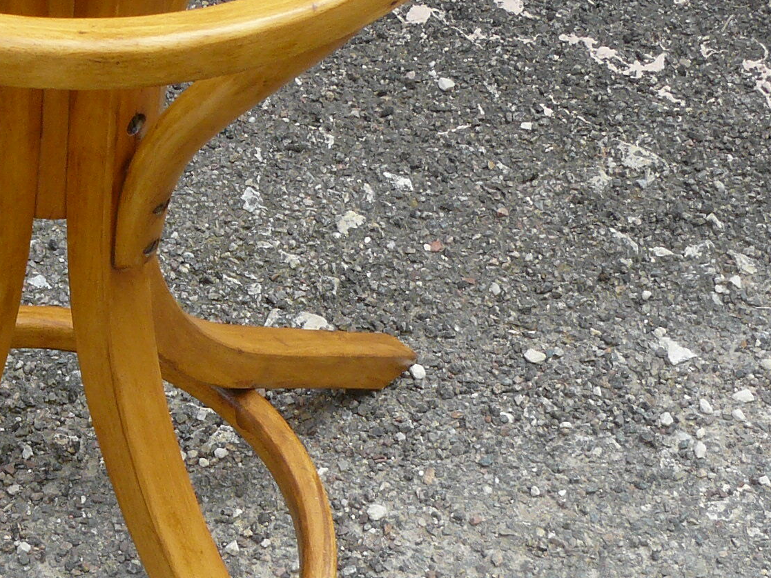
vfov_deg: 14.9
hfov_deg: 19.4
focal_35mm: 99
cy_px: 352
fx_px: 2205
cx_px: 57
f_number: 4
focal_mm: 6
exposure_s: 1/200
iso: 100
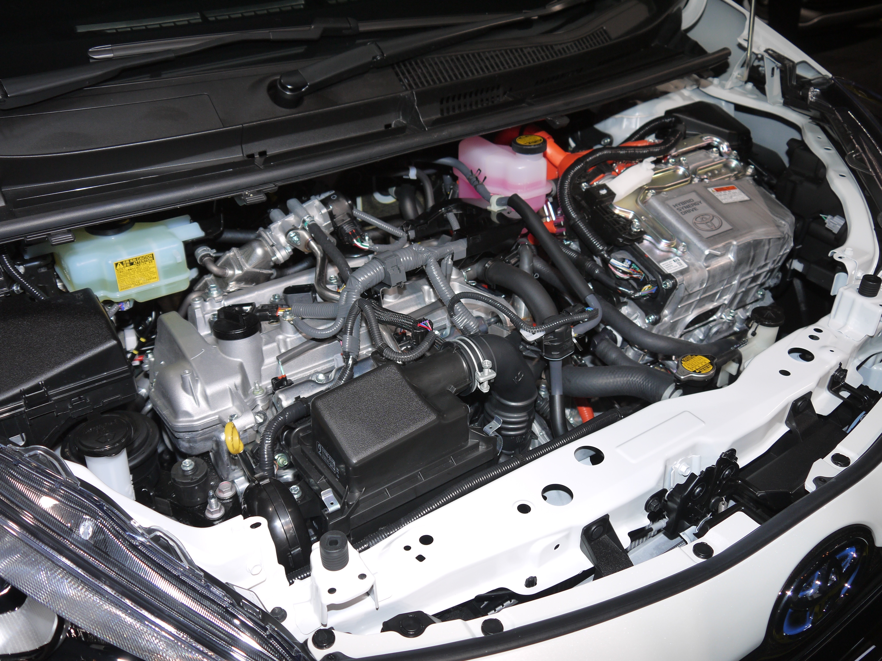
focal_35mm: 34
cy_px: 330
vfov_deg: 41.8
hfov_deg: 54.0
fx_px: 866
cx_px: 441
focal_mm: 17
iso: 100
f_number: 4
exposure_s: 1/125
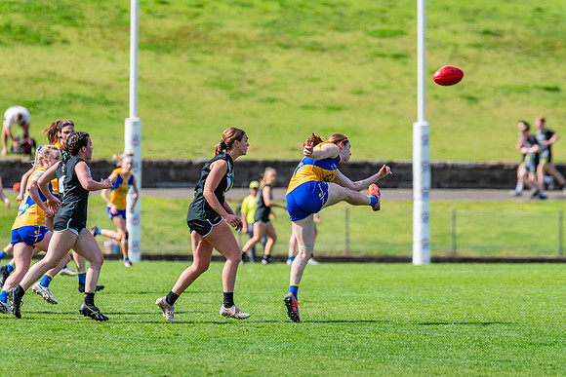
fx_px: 6968
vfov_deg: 3.1
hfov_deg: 4.7
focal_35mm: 443
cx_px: 298
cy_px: 197
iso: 800
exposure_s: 1/1600
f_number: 8
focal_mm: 420
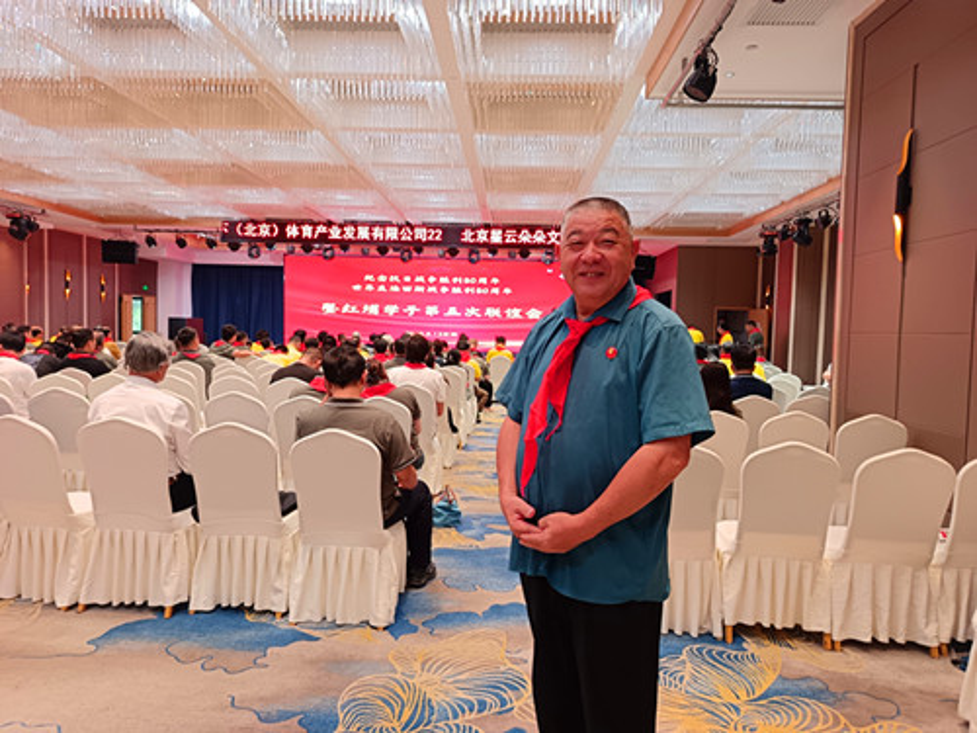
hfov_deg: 71.6
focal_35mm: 24
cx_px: 488
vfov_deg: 56.8
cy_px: 366
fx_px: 677
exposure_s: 1/33.3
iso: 688
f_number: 1.75
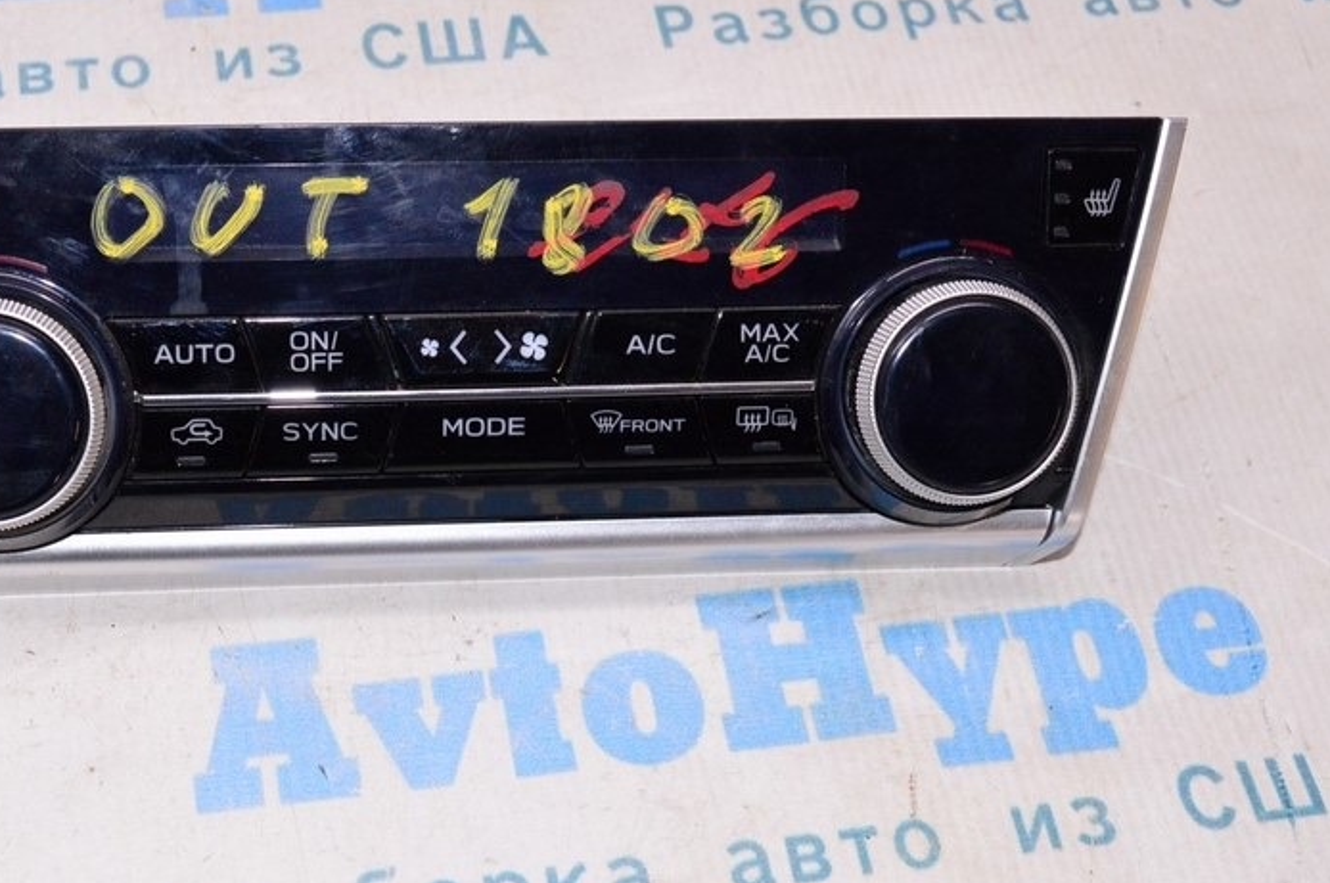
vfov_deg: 21.9
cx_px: 464
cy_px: 463
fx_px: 2288
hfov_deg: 32.2
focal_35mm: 62
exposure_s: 1/125
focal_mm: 28
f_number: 8
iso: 1600
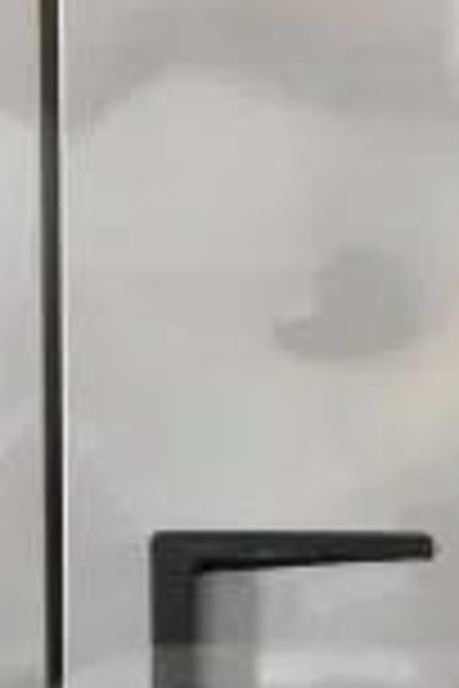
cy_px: 1005
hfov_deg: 6.4
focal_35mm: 215
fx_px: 4112
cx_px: 63
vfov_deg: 9.3
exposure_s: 1/250
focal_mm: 24
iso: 6400
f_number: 8
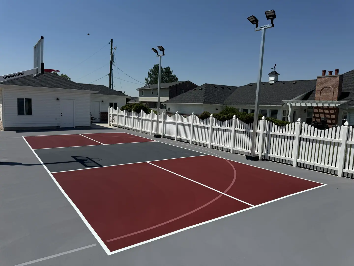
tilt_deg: -6.5
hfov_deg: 71.6
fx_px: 245
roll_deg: -1.9
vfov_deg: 56.8
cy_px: 133
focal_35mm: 24
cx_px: 177
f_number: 1.78
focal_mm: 6.76
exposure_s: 1/10417
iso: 80
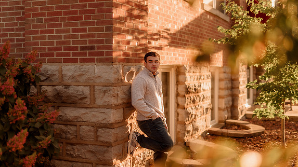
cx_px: 149
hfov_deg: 39.2
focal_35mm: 53
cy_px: 83
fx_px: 419
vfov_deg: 22.6
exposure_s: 1/1600
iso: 250
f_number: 1.4
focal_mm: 50
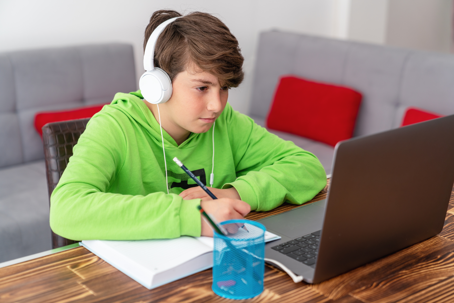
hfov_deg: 34.5
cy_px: 152
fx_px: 731
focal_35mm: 58
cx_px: 227
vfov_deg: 23.4
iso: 125
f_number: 2.8
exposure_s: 1/160
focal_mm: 58
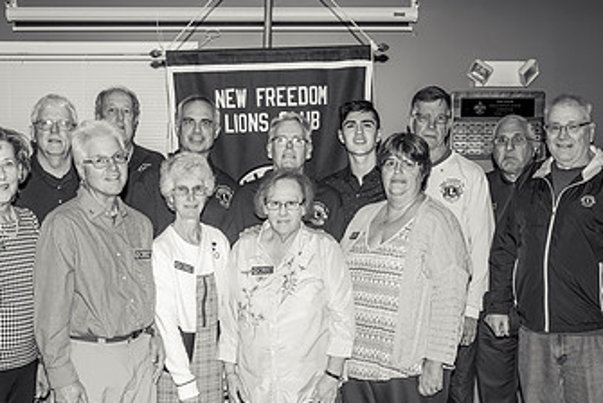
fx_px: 972
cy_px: 286
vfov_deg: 23.3
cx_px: 253
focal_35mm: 58
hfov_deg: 34.4
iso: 200
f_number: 7.1
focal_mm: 26
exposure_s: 1/250
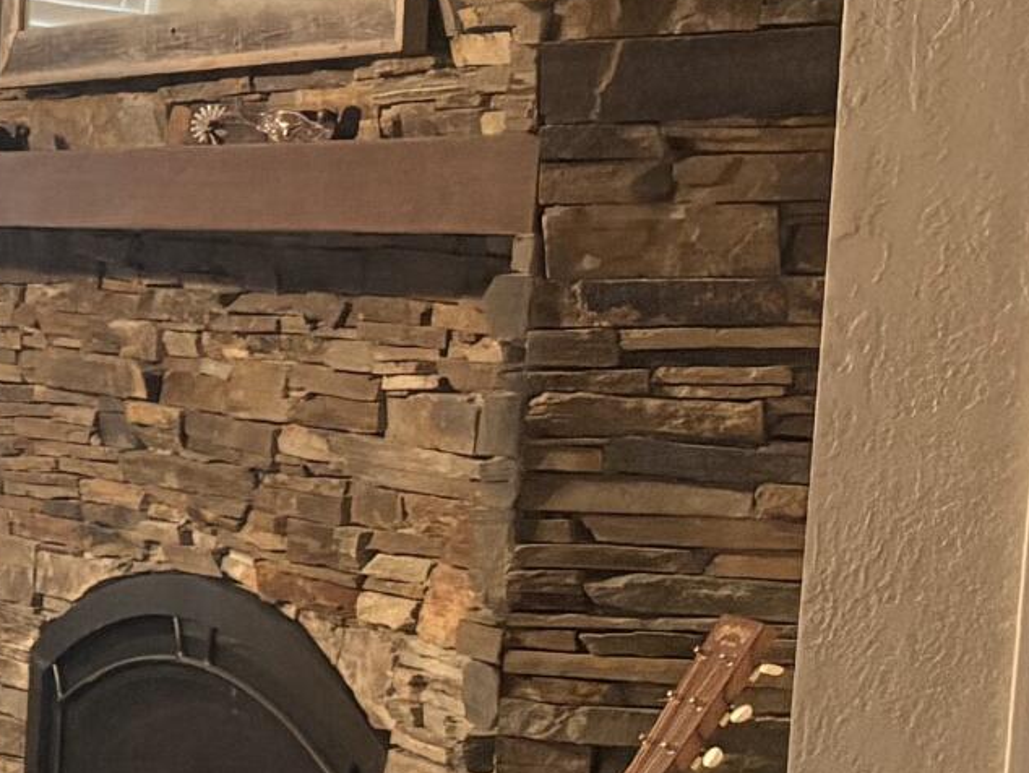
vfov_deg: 11.8
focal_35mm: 123
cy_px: 893
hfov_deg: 13.3
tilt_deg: -10.8
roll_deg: +1.1
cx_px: -1147
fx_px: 3658
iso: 400
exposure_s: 1/60
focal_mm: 5.96
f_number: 1.6
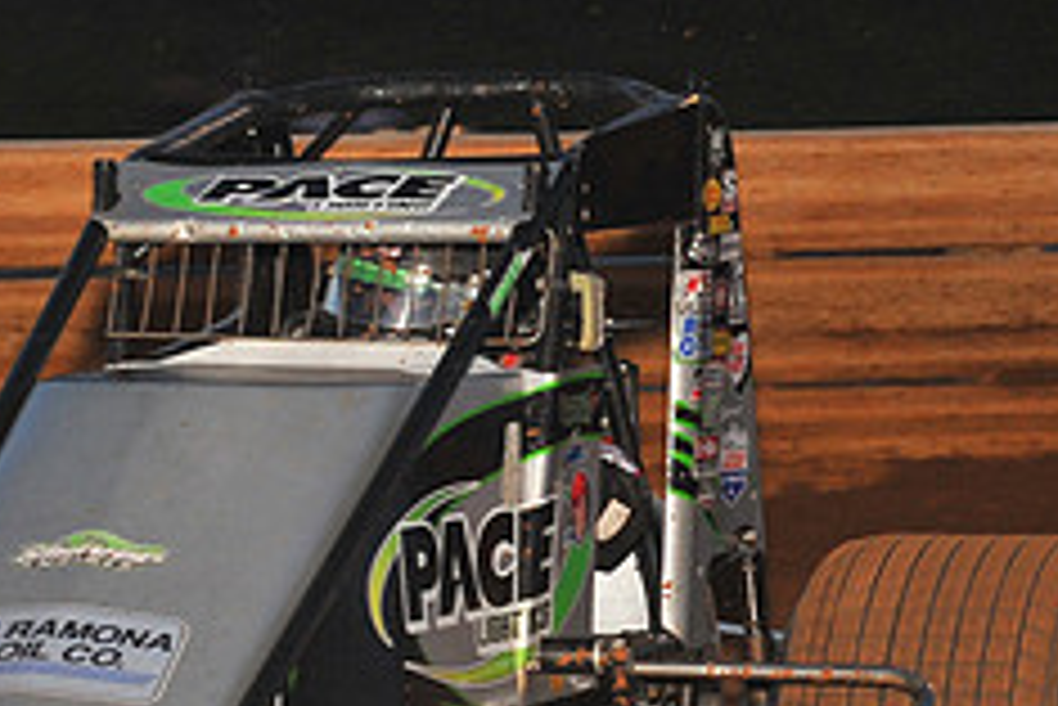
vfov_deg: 5.0
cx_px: 189
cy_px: 578
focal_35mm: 276
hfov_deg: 7.4
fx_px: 8116
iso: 1000
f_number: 7.1
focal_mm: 112
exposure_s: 1/320
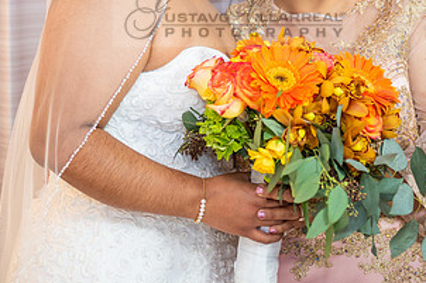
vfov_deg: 11.4
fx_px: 1407
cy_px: 19
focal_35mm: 119
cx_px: 216
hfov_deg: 17.2
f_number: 2.8
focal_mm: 58
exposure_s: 1/100
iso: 320
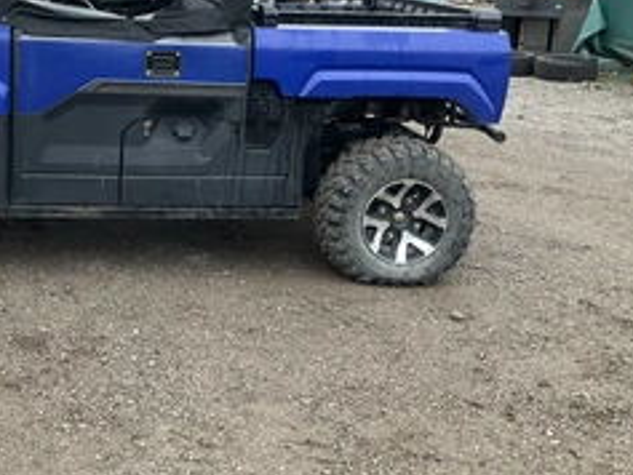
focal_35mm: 49
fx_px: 896
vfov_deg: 29.2
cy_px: 109
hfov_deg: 37.7
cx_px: 139
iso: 25
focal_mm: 3
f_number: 1.8
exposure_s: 1/159
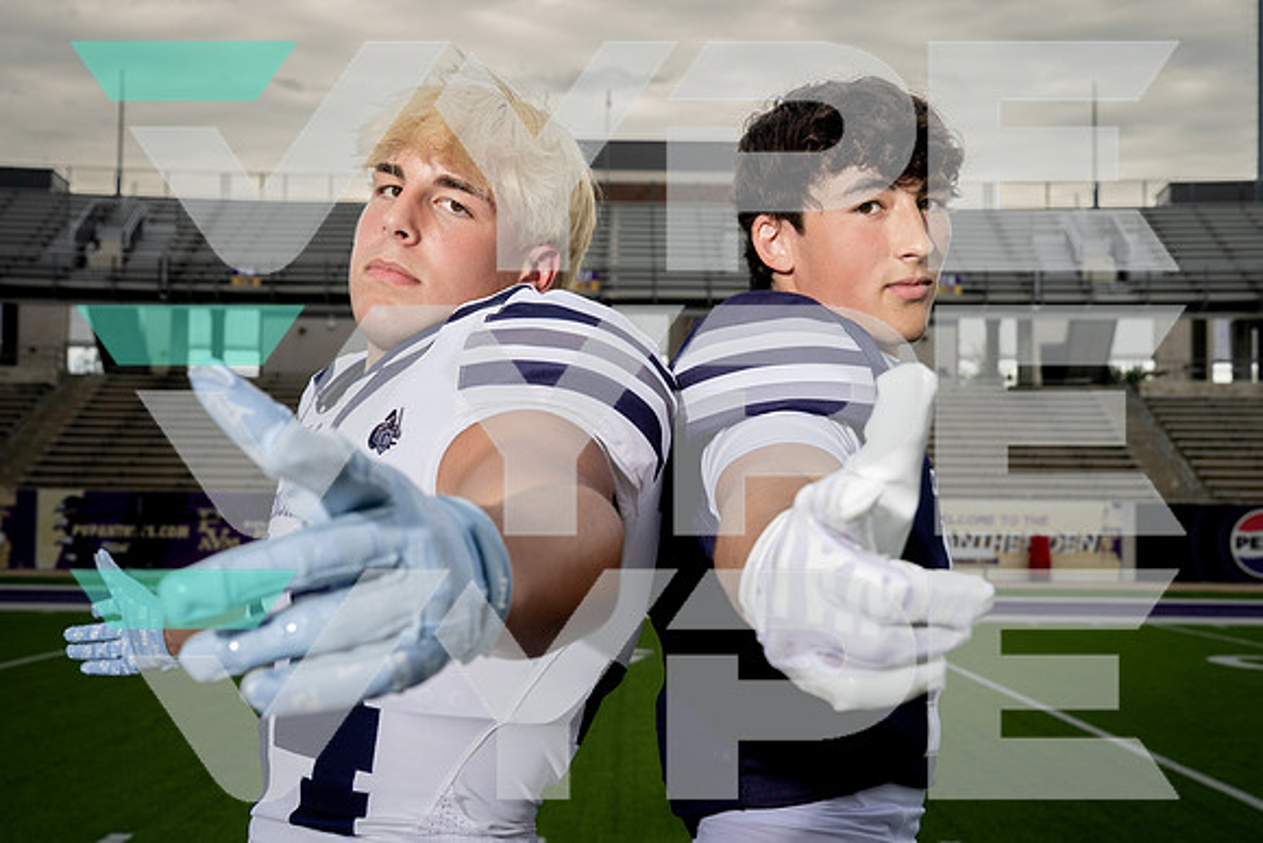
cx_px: 632
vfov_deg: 29.3
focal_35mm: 46
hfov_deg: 42.7
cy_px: 422
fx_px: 1614
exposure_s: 1/250
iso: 250
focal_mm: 46
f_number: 8
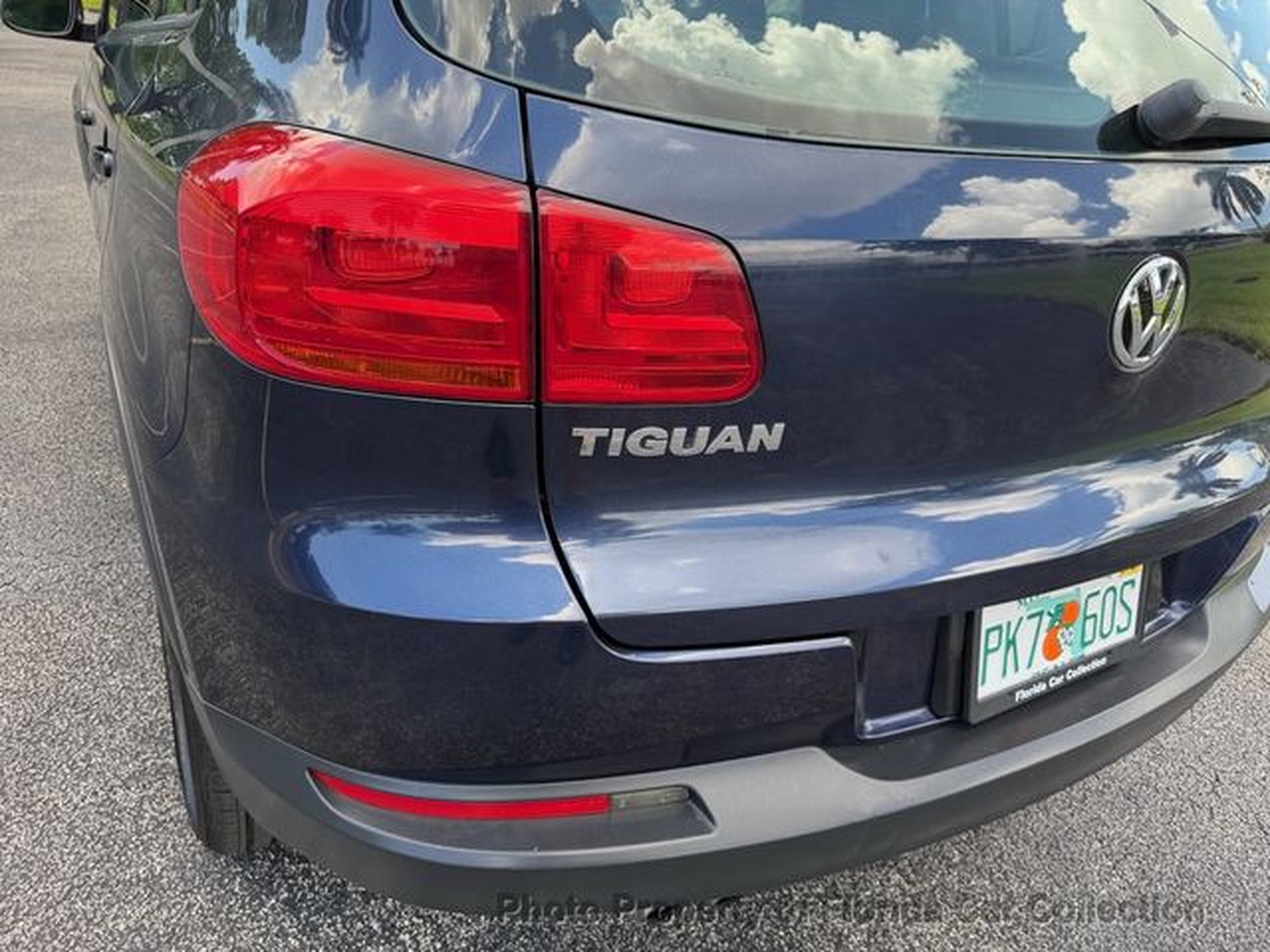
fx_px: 881
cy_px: 476
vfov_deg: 56.8
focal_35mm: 24
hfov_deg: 71.6
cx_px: 635
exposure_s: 1/467
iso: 80
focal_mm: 6.76
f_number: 1.78
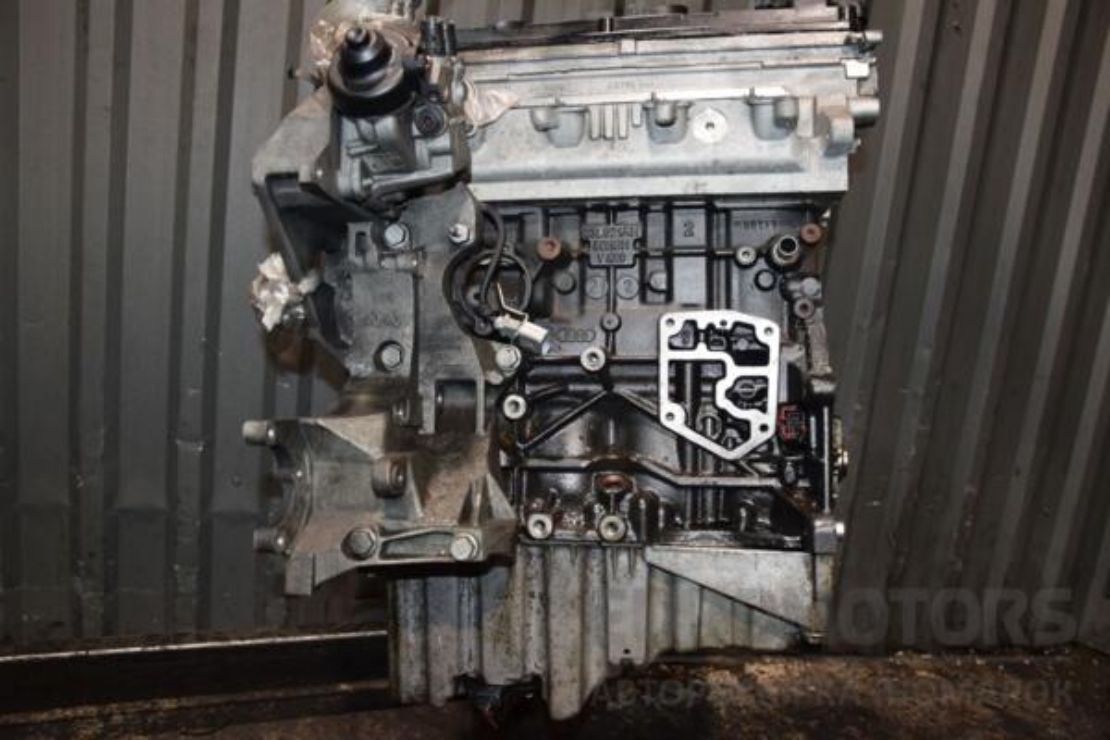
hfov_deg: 67.4
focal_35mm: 27
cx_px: 555
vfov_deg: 47.9
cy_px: 370
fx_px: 832
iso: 800
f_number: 5
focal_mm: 18
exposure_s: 1/60
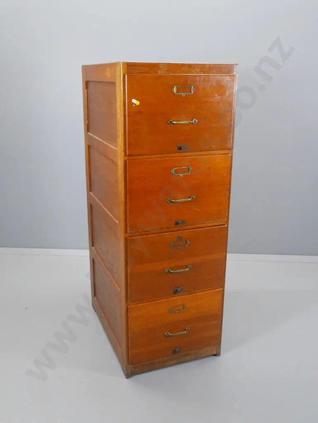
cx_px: 159
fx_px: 416
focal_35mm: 34
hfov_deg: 41.8
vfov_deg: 53.9
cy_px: 212
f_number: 4.5
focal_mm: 17
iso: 3200
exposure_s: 1/125
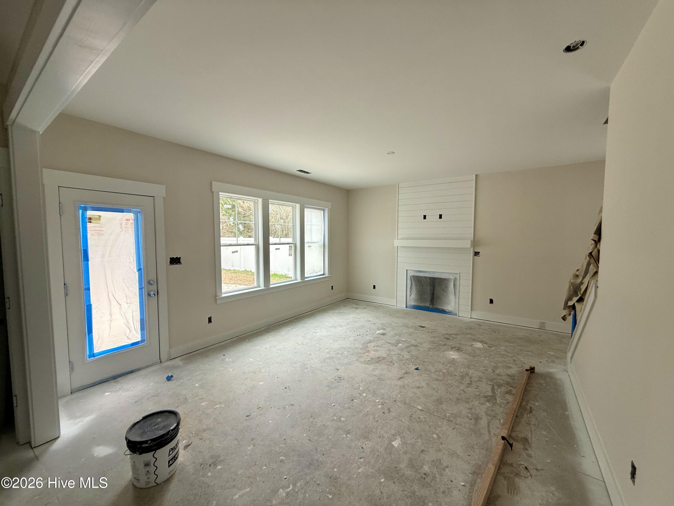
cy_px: 253
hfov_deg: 102.1
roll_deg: -0.2
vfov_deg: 85.7
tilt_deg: -0.9
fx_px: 273
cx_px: 337
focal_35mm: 14
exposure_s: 1/99
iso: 125
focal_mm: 2.22
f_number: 2.2
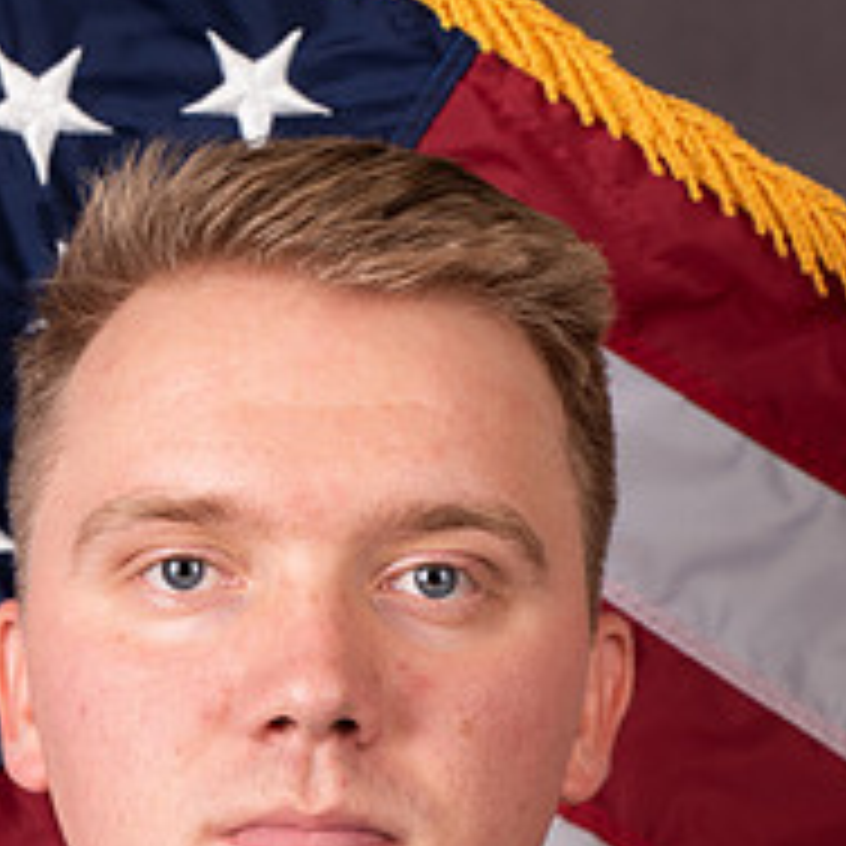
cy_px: 800
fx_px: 9512
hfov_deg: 5.1
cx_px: 225
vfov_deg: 5.1
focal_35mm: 344
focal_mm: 102
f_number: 6.3
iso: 100
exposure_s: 1/160
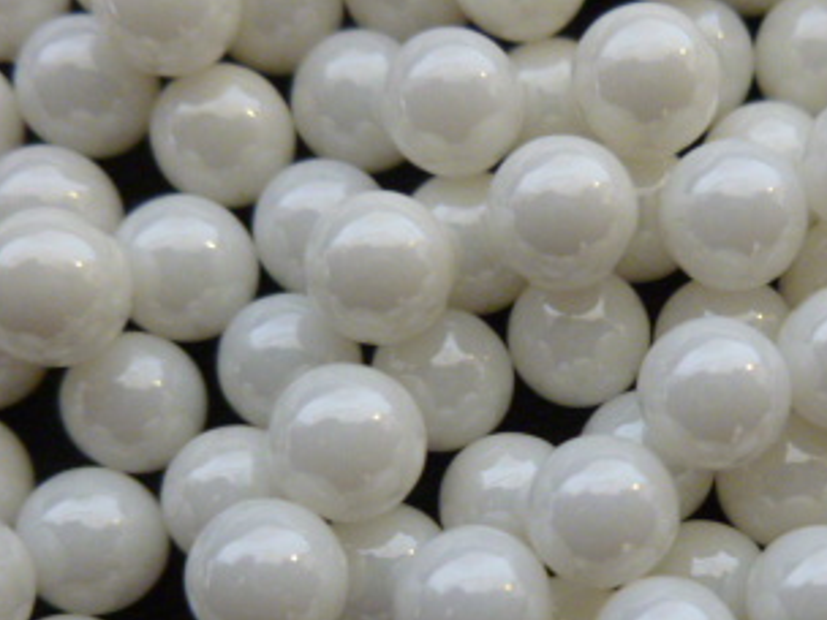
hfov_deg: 32.1
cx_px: 618
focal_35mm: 59
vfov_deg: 24.3
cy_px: 514
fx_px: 1410
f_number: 3.3
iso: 400
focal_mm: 5
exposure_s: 1/13
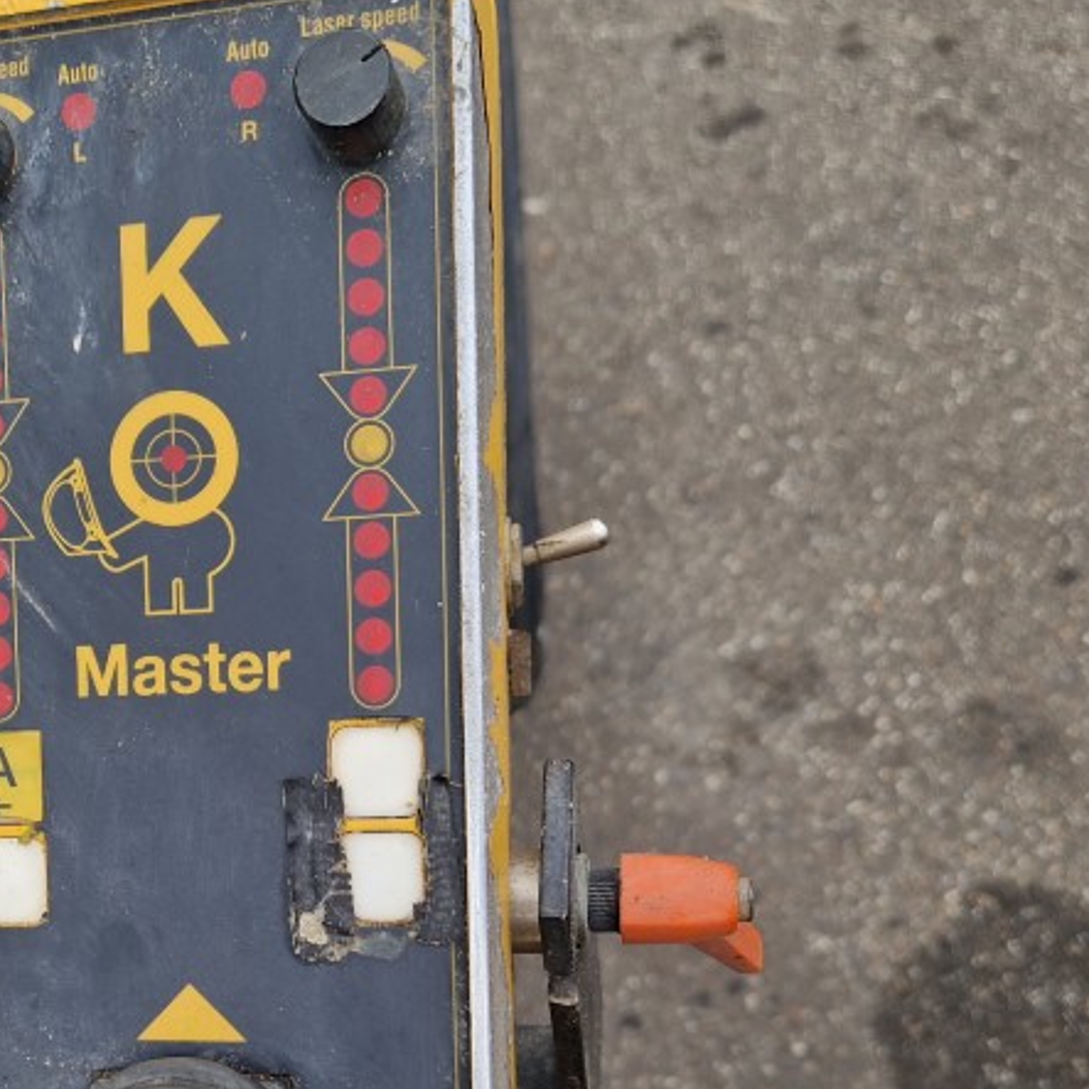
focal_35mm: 47
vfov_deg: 35.4
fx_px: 1673
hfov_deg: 34.9
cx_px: 214
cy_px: 796
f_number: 1.8
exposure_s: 1/254
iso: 50
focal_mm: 5.4
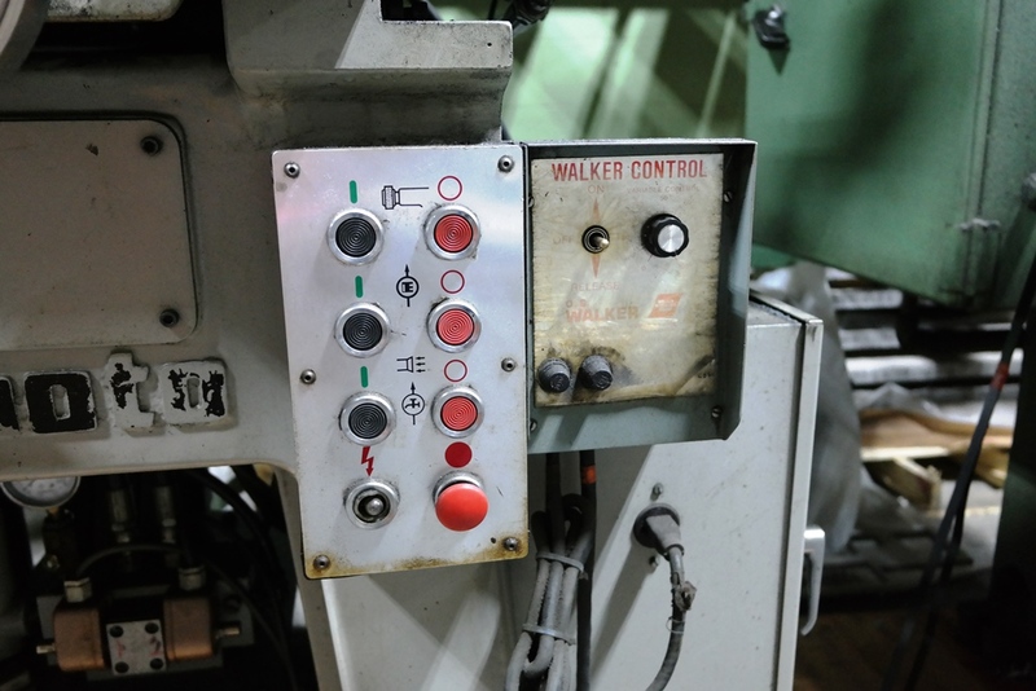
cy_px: 346
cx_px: 518
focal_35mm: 30
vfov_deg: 43.6
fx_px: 864
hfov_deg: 61.9
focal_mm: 20
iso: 1600
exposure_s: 1/40
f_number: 3.5
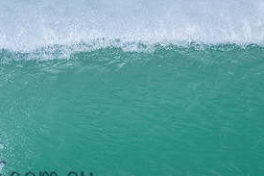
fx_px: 17039
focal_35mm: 2325
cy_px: 126
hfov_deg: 0.9
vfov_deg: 0.6
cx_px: 5
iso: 1000
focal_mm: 800
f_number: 11
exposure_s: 1/800
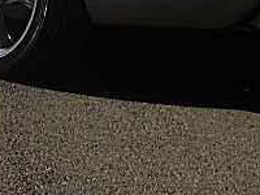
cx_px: 47
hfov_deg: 17.0
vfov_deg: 12.5
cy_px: -55
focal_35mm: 115
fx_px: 864
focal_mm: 6.3
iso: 50
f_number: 7.9
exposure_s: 1/200
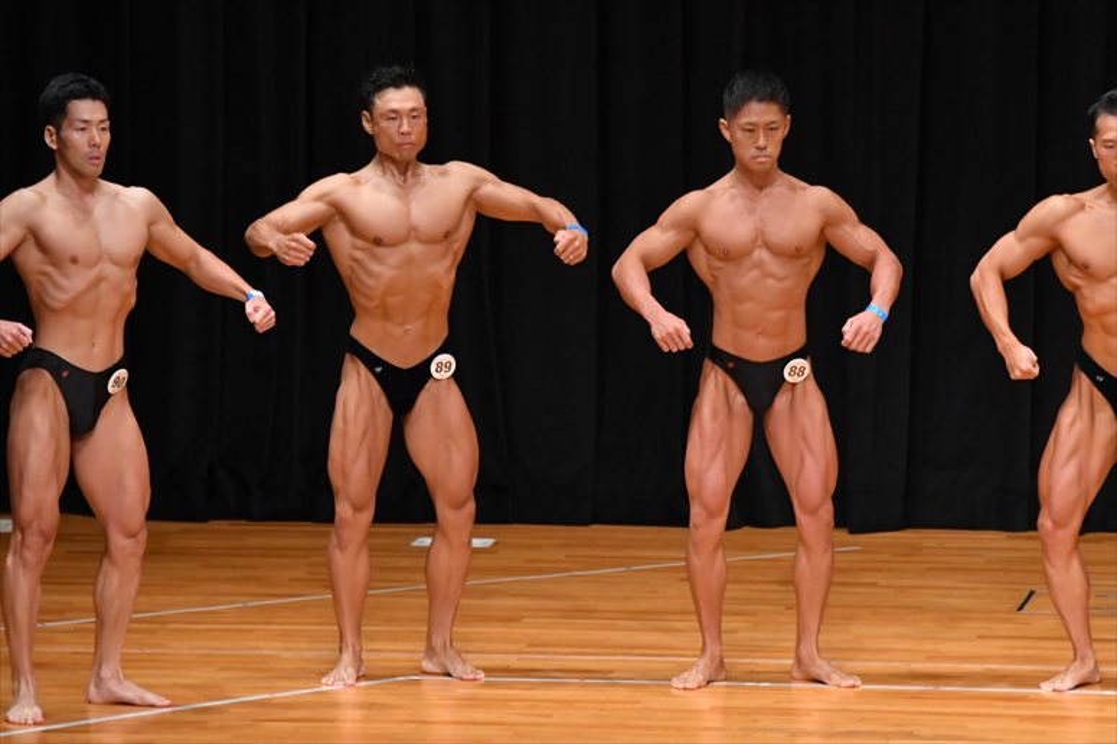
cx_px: 558
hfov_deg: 7.6
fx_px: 8374
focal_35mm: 270
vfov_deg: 5.1
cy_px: 372
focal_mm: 180
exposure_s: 1/400
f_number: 5.6
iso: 4000
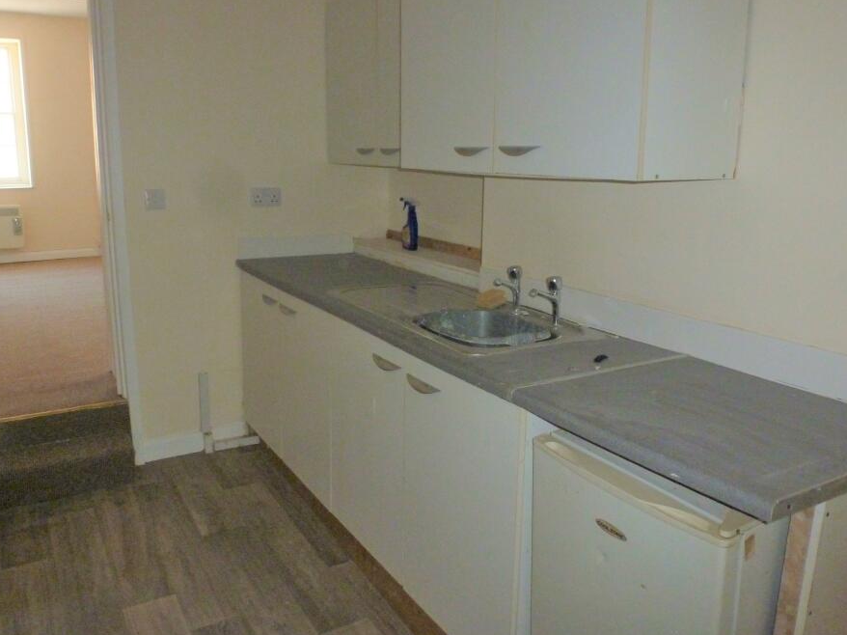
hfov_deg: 63.4
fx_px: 685
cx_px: 401
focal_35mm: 28
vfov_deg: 49.7
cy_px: 290
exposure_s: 1/60
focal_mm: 4.3
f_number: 3.3
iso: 400
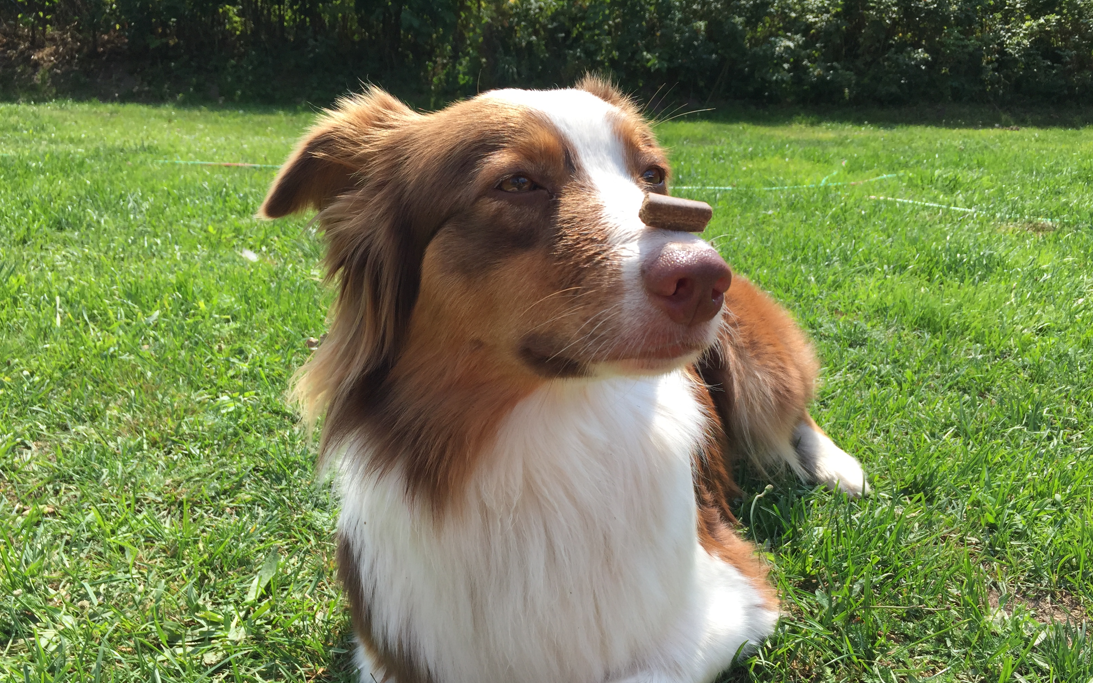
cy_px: 406
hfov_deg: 61.2
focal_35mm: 31
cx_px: 543
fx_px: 923
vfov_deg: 40.4
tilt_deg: -20.1
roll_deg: -3.3
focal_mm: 4.15
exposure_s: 1/1130
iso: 32
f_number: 2.2
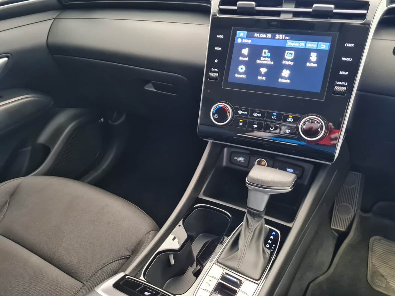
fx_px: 297
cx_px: 198
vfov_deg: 53.1
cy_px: 148
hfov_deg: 67.3
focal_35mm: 26
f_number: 1.8
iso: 1000
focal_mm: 5.4
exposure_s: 1/25
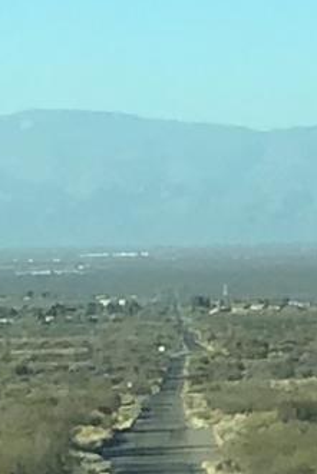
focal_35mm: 292
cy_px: 163
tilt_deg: +0.0
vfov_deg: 7.0
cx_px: 591
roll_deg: -0.1
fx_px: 3853
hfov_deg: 4.7
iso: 25
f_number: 2.4
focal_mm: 3.3
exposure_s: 1/831
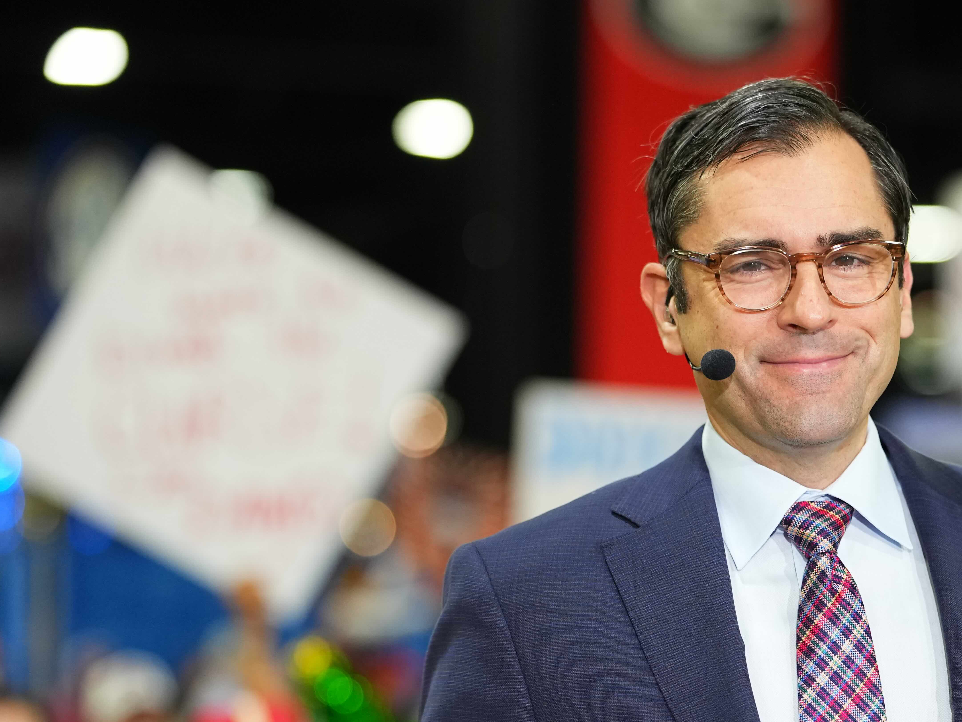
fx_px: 4363
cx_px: 788
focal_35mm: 157
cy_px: 556
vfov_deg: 9.4
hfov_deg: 12.5
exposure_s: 1/400
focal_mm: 82
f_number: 2
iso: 2000
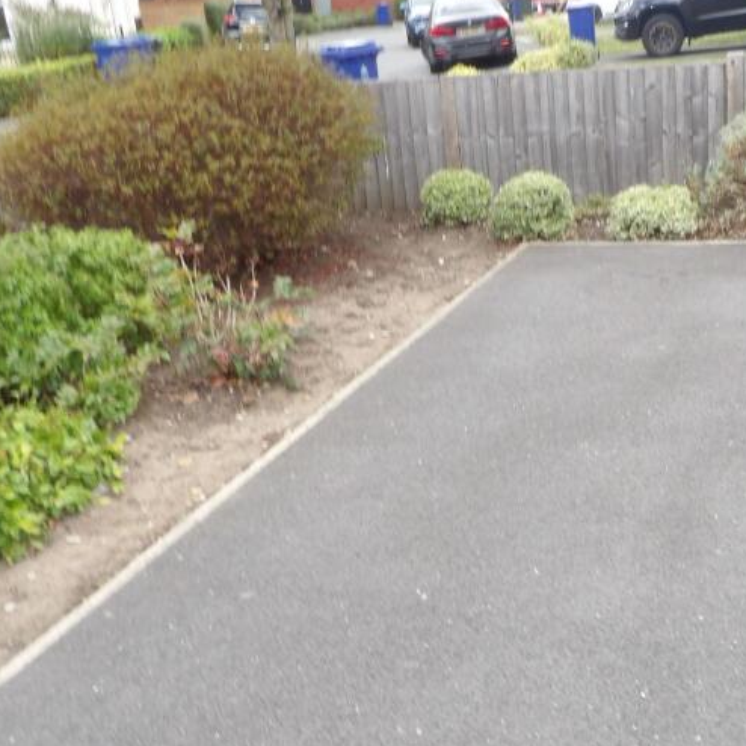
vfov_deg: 37.9
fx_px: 1073
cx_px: 550
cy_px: 498
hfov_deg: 37.5
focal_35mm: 44
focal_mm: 4.3
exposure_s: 1/60
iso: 160
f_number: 7.4
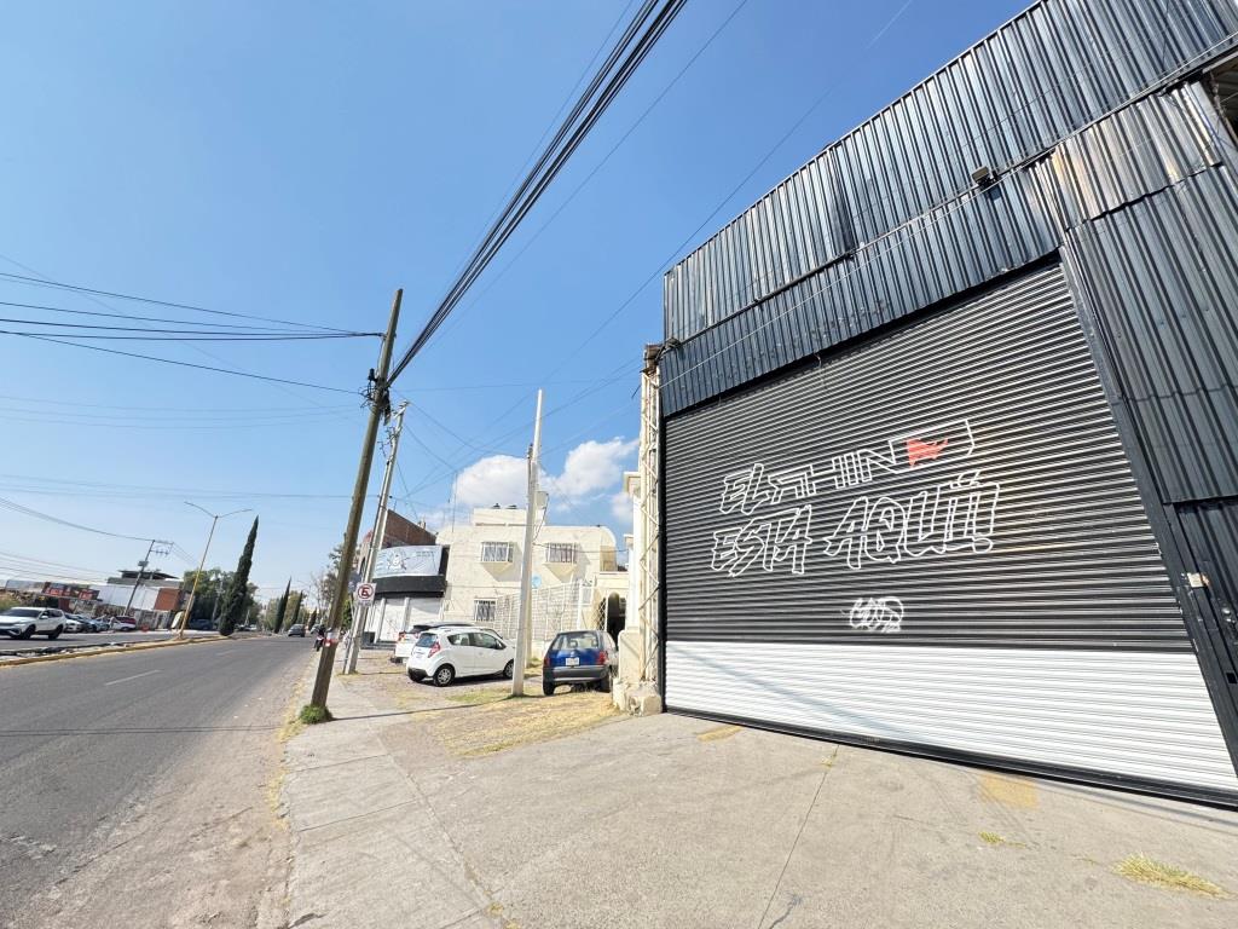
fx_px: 501
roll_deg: +0.2
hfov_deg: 102.1
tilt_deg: +19.2
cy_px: 464
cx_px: 619
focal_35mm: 14
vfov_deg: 85.7
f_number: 2.2
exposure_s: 1/713
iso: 40
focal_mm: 2.22
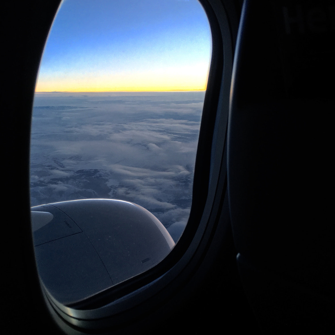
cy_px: 168
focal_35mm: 35
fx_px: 383
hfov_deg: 47.2
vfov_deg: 47.2
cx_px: 168
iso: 40
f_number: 2.2
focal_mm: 4.15
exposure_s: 1/30
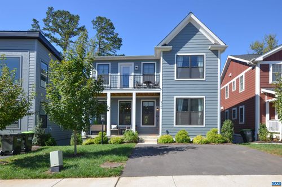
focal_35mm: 21
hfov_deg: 81.3
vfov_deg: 59.3
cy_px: 94
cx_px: 141
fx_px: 164
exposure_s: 1/200
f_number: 7.1
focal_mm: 14
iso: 100
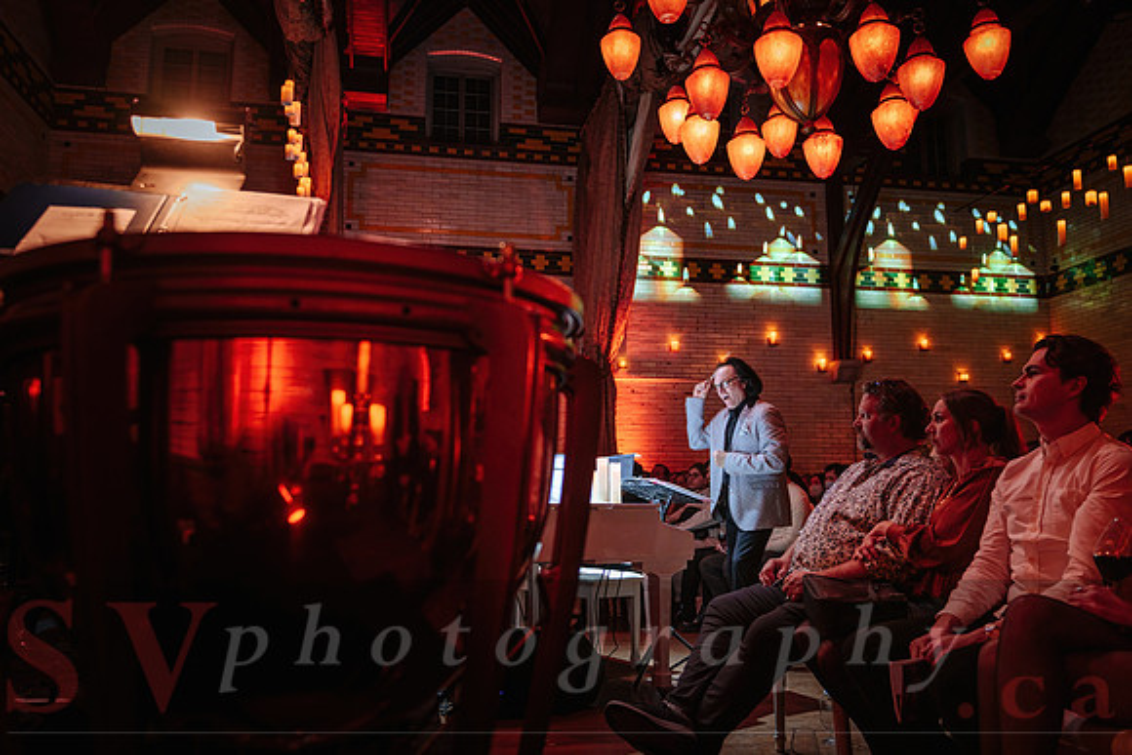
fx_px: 880
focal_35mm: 28
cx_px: 542
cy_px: 379
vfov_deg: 46.5
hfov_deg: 65.5
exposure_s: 1/40
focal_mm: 26
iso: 1600
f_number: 2.8
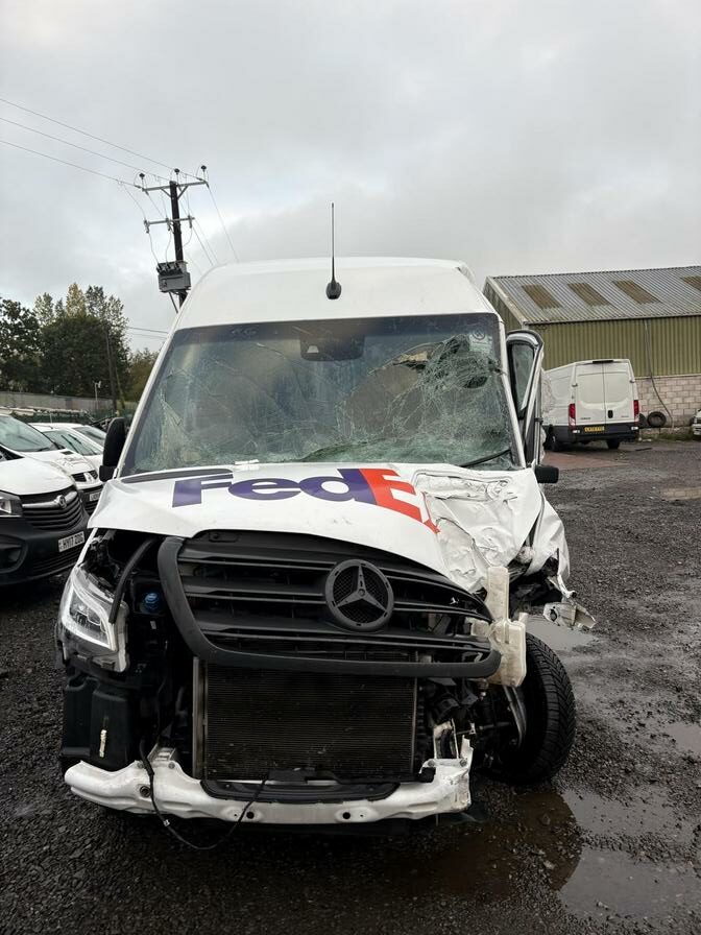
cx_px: 350
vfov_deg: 67.3
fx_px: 702
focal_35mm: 26
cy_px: 468
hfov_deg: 53.1
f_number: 1.6
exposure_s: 1/359
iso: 50
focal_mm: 5.96
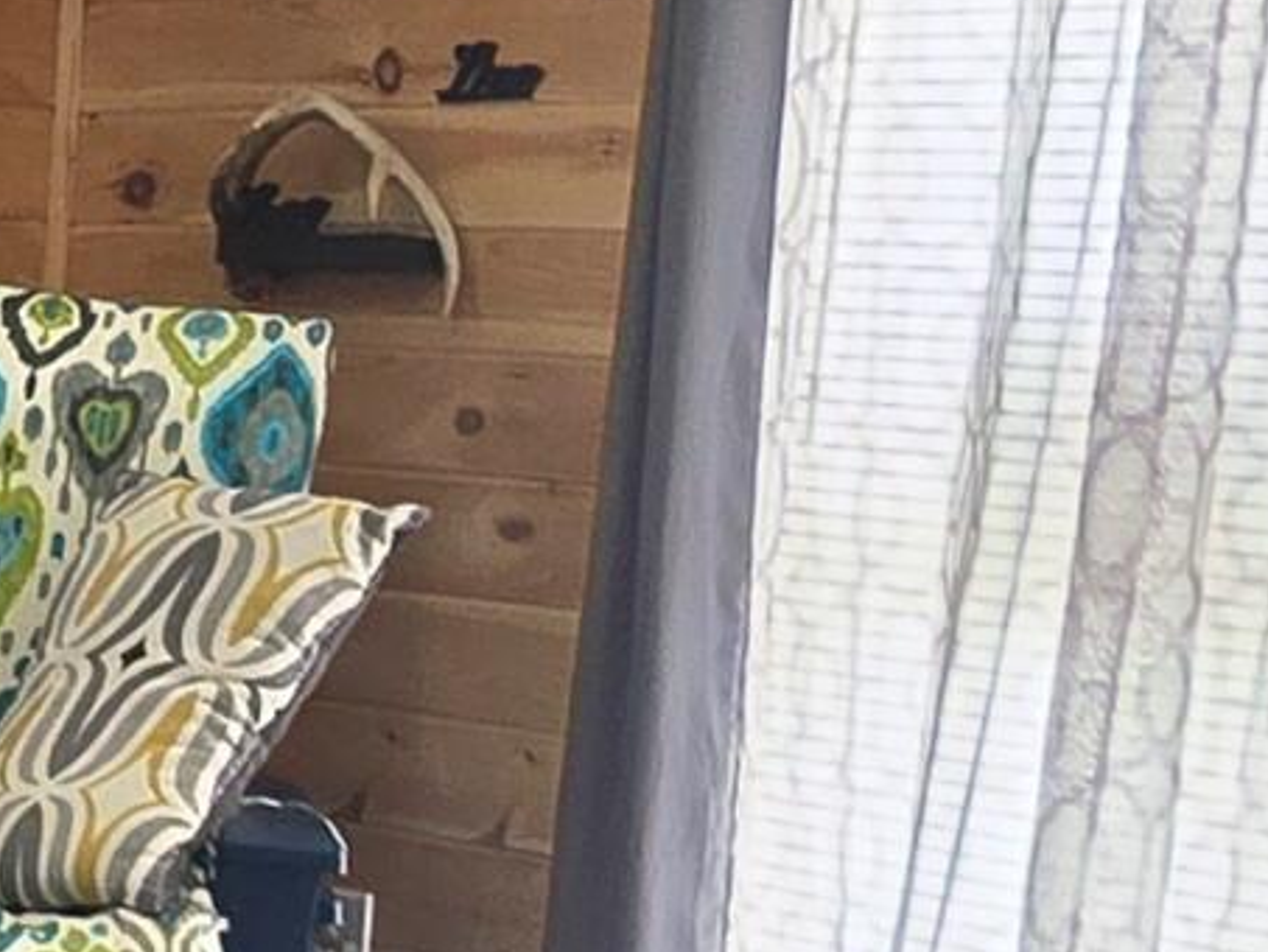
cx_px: -638
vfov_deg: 17.0
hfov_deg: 19.7
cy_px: 820
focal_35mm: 86
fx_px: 3151
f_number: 2.2
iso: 80
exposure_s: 1/60.2
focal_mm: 2.2
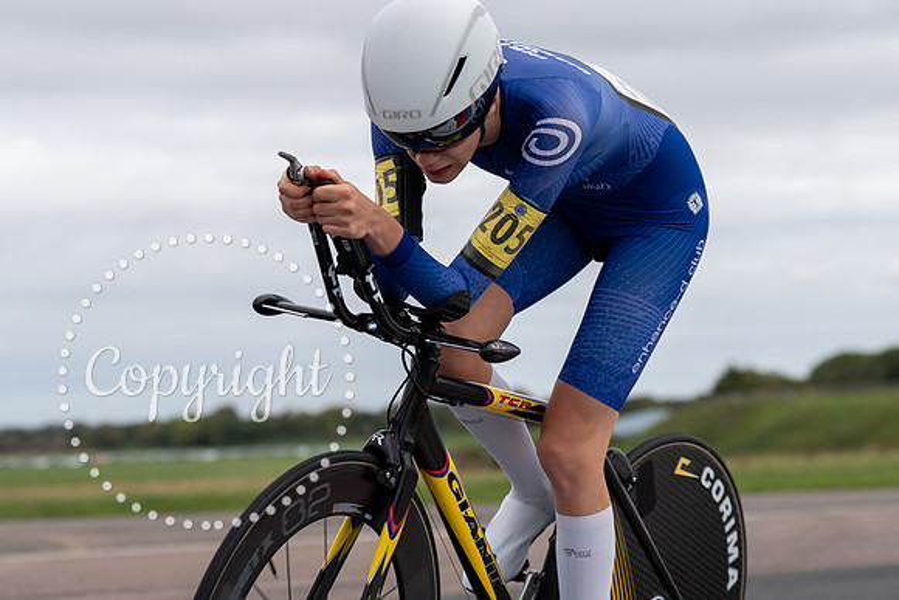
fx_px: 2420
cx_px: 443
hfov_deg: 21.0
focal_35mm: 97
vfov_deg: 14.1
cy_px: 285
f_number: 3.5
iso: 125
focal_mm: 74
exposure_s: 1/1000
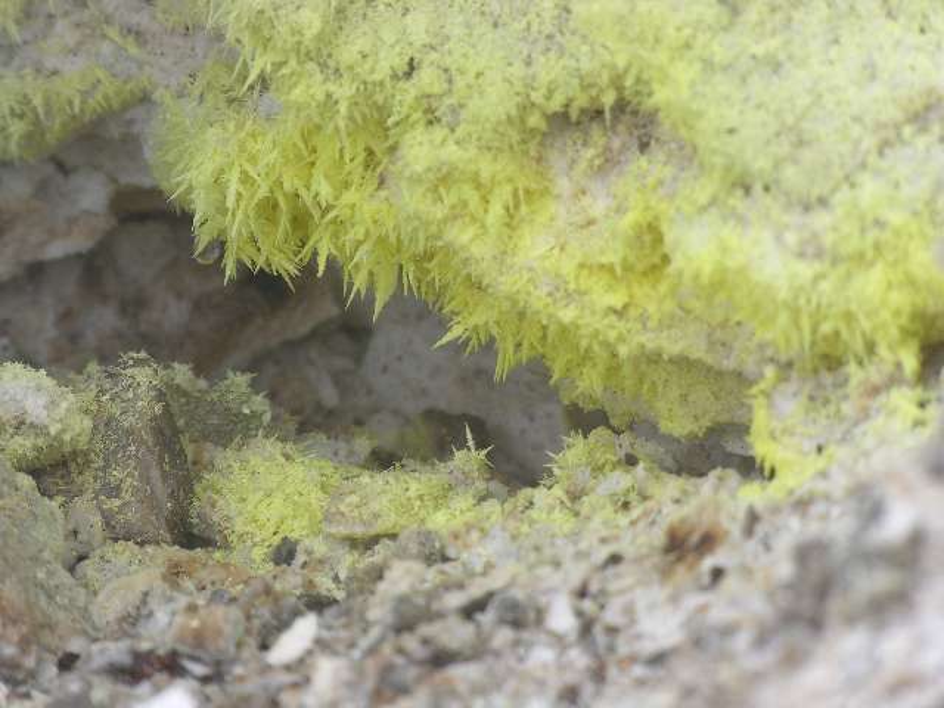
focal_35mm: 350
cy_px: 354
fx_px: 9545
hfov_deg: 5.7
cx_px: 472
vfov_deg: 4.2
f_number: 5.8
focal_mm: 89
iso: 50
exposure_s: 1/107
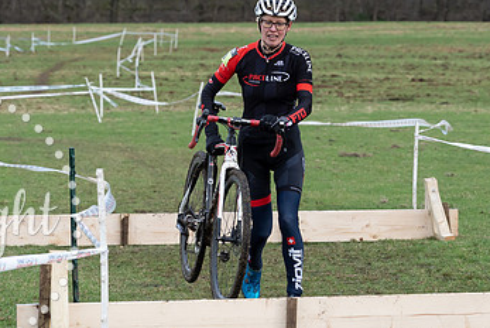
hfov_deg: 10.8
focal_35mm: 190
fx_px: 2588
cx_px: 246
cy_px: 36
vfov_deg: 7.2
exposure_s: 1/640
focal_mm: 70
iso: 640
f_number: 3.5
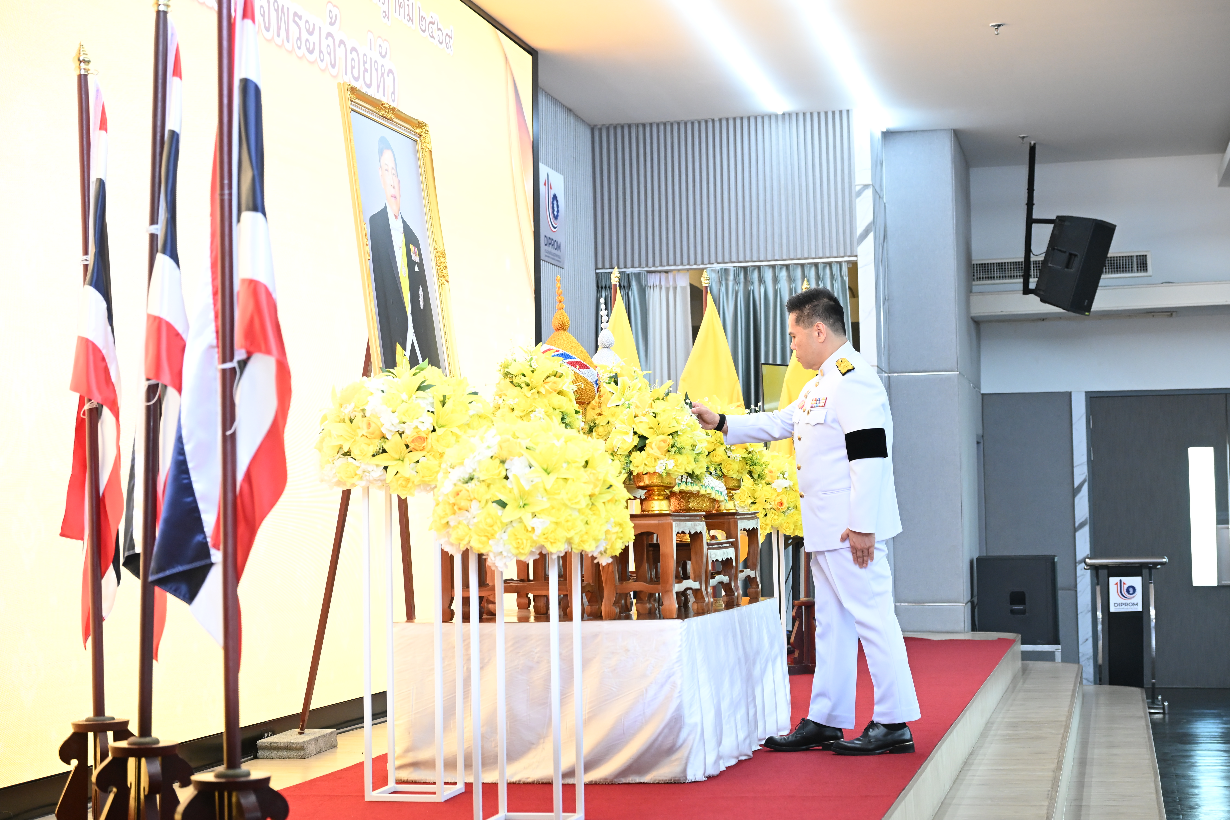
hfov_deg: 33.9
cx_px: 615
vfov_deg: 23.0
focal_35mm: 59
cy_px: 410
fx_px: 2016
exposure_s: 1/250
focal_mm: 59
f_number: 4
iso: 3200
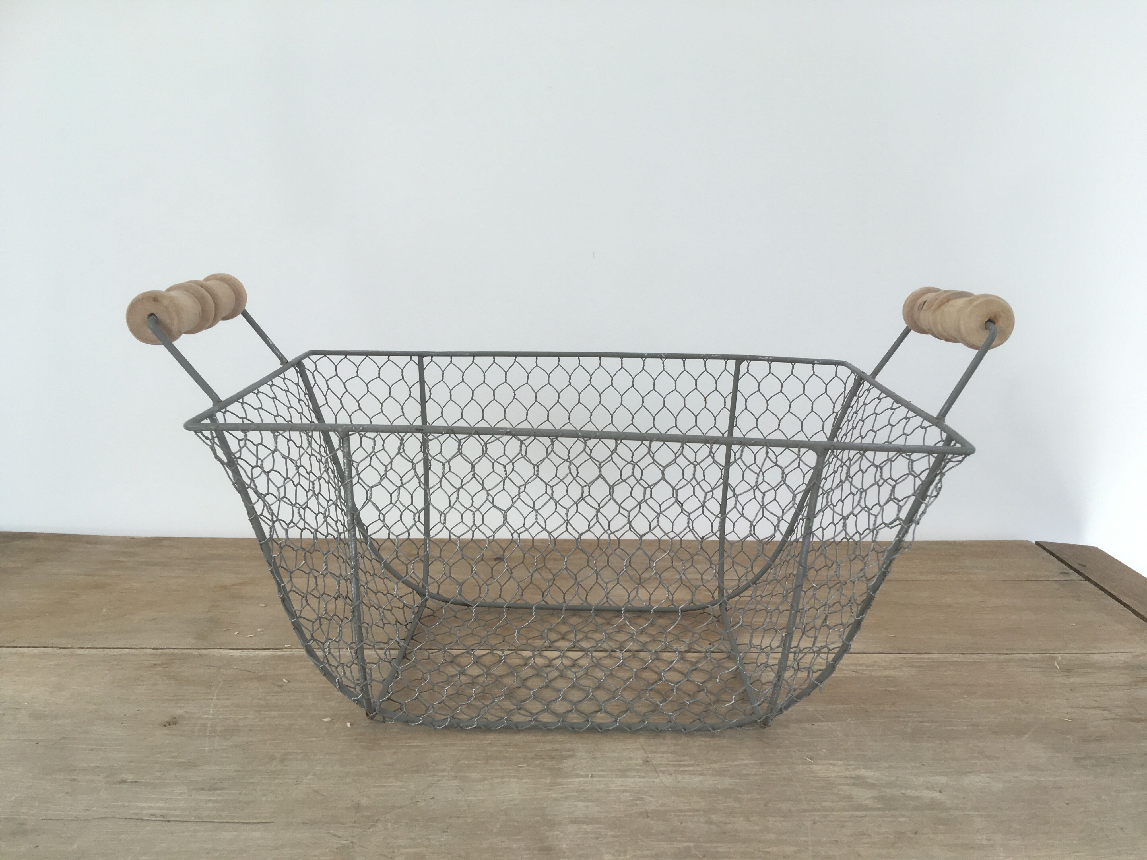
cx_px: 574
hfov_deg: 61.7
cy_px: 430
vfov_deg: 48.2
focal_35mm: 29
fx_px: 961
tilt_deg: -10.7
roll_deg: -0.5
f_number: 2.2
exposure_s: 1/100
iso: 32
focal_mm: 4.15
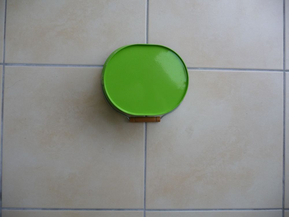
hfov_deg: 63.4
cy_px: 108
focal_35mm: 28
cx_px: 144
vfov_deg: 49.7
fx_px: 234
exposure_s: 1/50
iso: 100
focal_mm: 4.7
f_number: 3.3
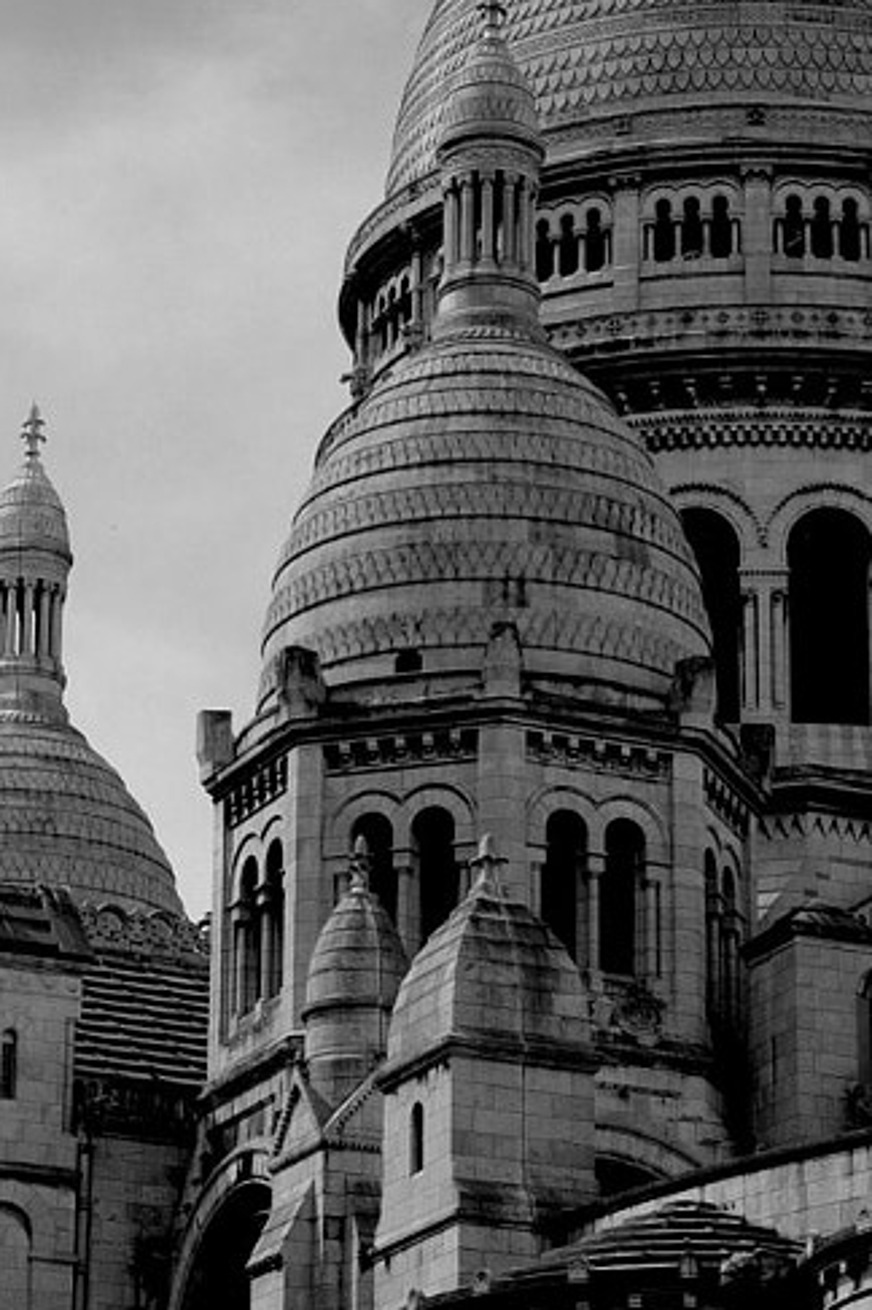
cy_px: 479
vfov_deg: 14.9
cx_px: 565
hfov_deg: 9.9
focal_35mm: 138
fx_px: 5021
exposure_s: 1/1800
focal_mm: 28.2
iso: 400
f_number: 6.4
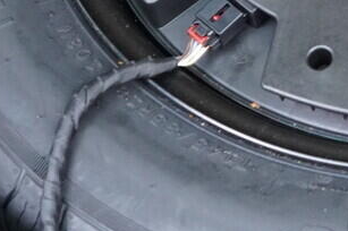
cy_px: -127
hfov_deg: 11.7
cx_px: 498
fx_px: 1632
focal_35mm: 169
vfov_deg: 7.9
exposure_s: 1/40
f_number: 2.8
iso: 1600
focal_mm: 24
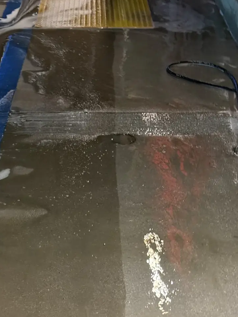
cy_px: 208
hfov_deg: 19.6
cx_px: 90
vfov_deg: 25.9
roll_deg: -3.4
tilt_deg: -30.4
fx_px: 688
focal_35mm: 75
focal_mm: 6.76
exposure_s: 1/24
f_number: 1.78
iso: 640
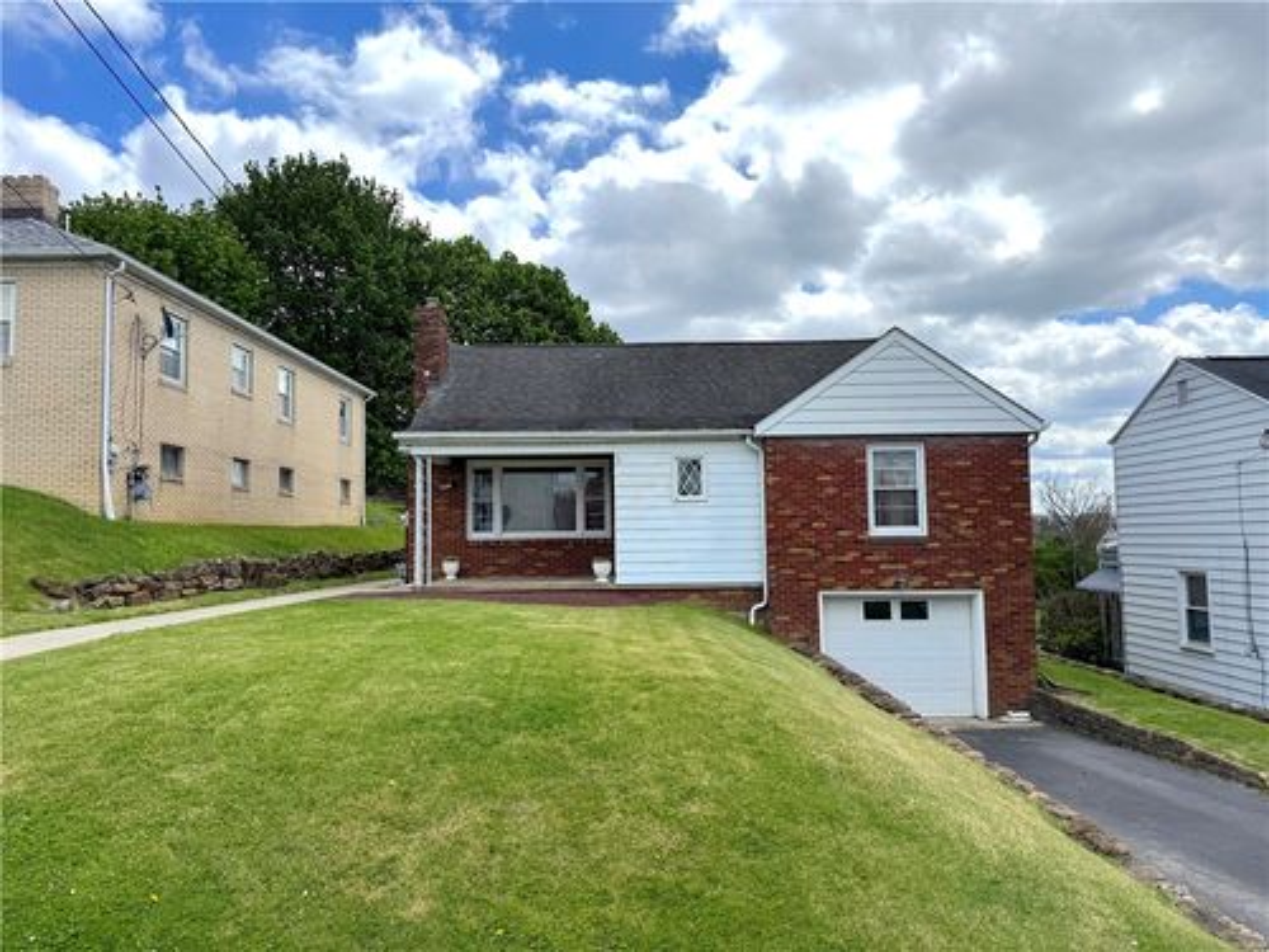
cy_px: 476
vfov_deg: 56.8
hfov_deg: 71.6
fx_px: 880
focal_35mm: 24
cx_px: 634
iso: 80
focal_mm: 6.76
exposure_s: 1/7937
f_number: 1.78
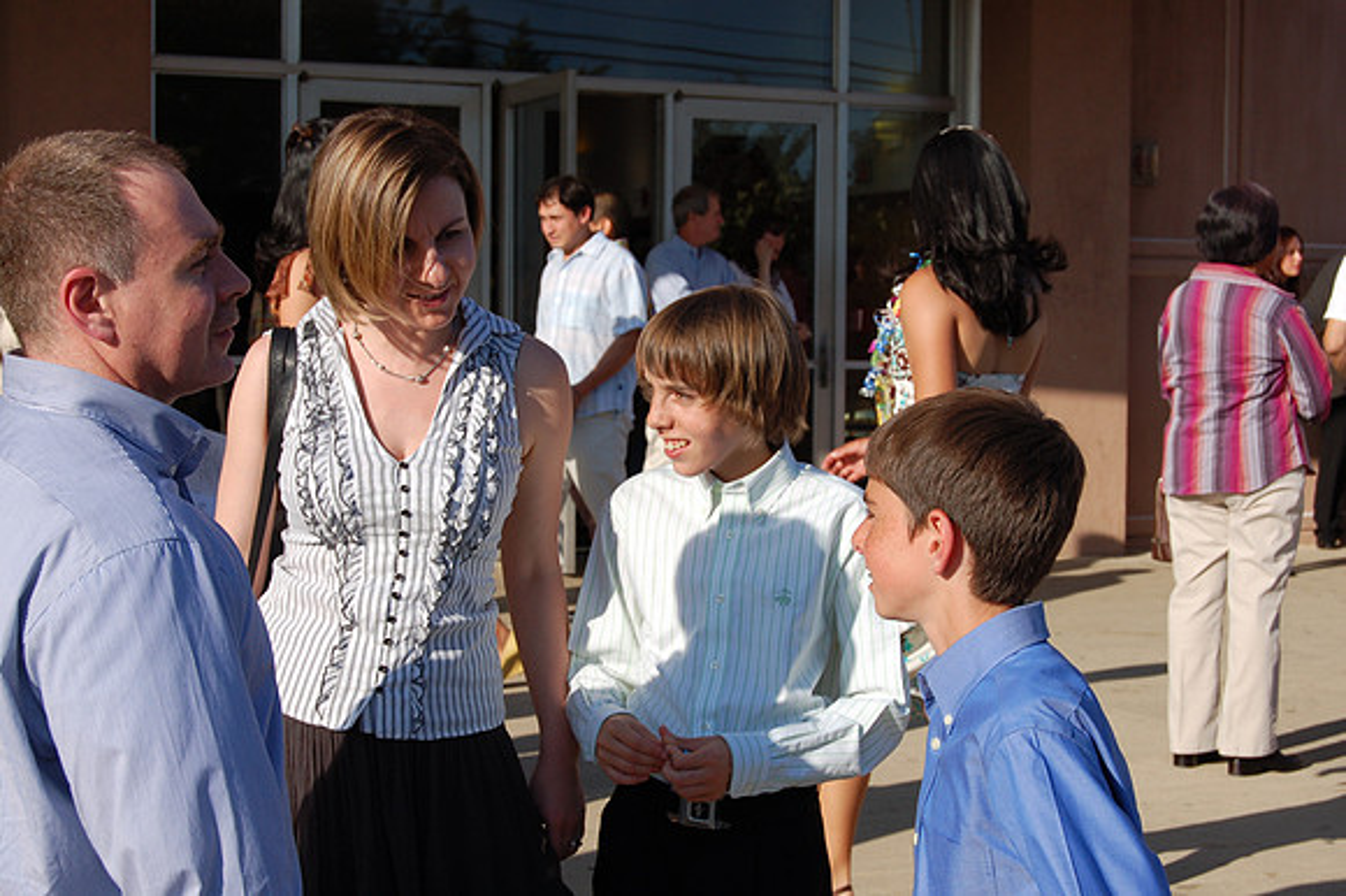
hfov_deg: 29.3
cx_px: 673
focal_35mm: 69
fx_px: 2578
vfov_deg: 19.7
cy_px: 448
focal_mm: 46
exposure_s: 1/320
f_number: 10
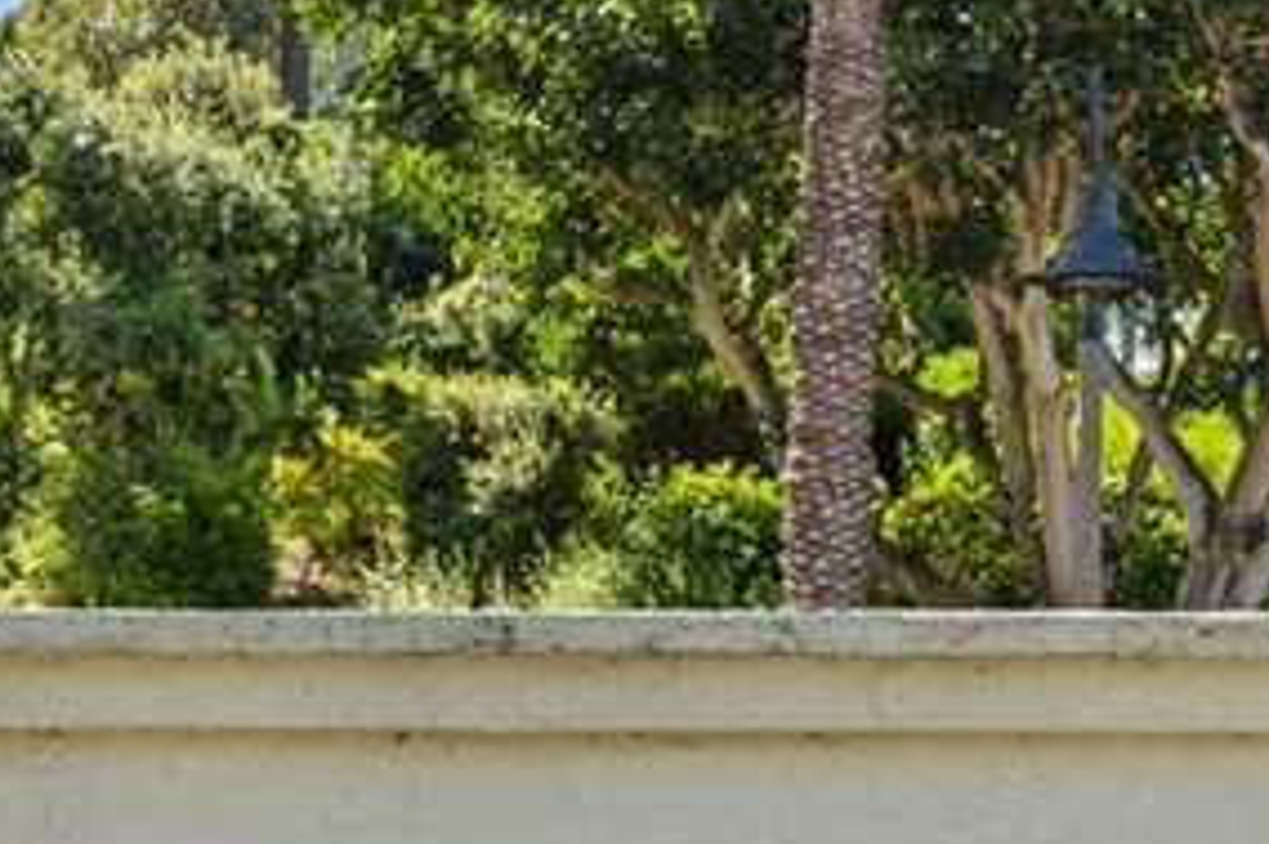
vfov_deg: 13.3
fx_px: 3558
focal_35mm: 101
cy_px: 895
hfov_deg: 20.2
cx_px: 688
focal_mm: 28
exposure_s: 1/320
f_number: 8
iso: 400
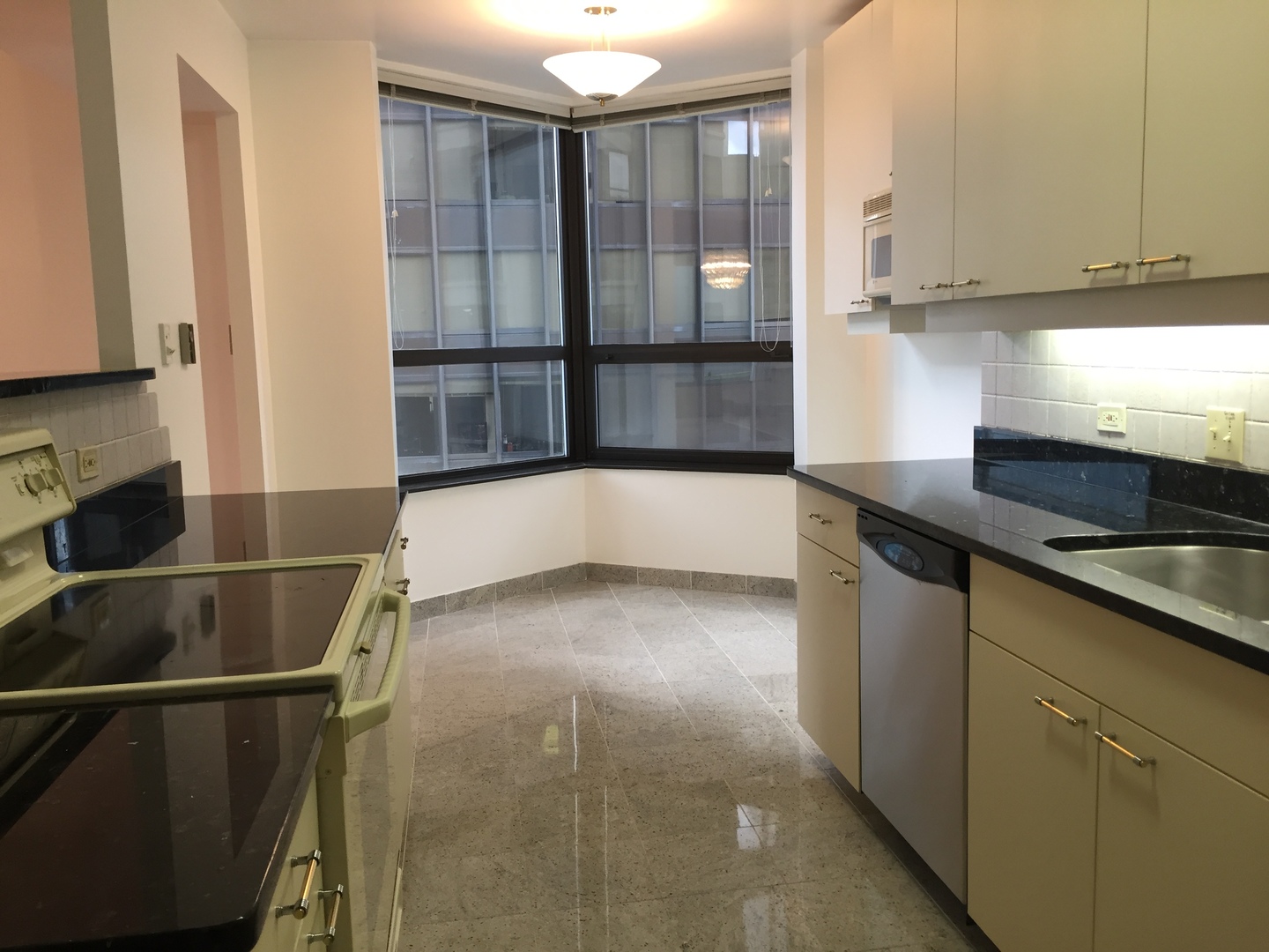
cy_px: 476
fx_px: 1063
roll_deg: +0.1
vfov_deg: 48.2
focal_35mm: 29
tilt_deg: -6.8
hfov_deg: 61.7
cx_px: 634
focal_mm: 4.15
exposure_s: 1/30
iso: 64
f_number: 2.2
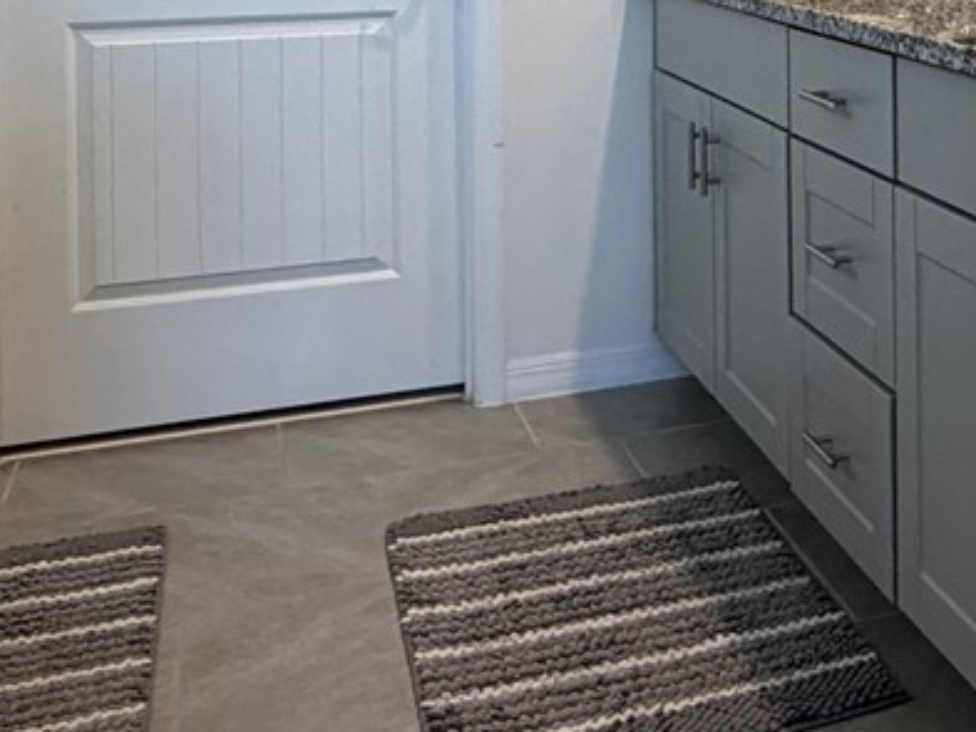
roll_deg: +0.6
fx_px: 1608
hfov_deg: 31.2
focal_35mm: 57
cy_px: -119
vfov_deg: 23.7
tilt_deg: -0.7
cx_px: 983
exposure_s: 1/120
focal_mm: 2.22
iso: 320
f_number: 2.2
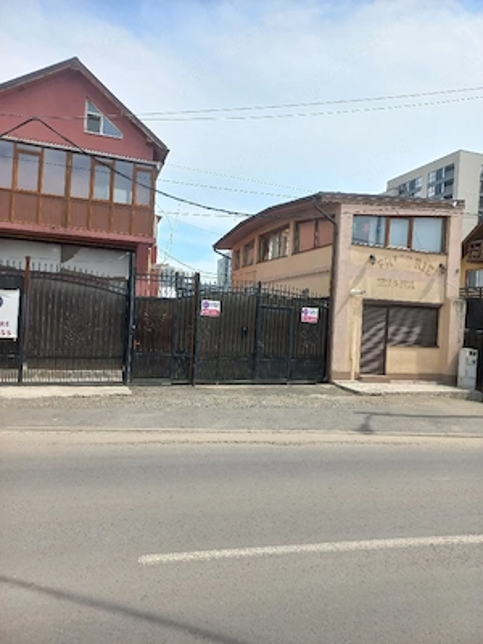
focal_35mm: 25
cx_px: 242
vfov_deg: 69.4
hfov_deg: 54.9
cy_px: 322
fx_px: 465
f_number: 1.8
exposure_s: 1/526
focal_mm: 4.6
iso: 25
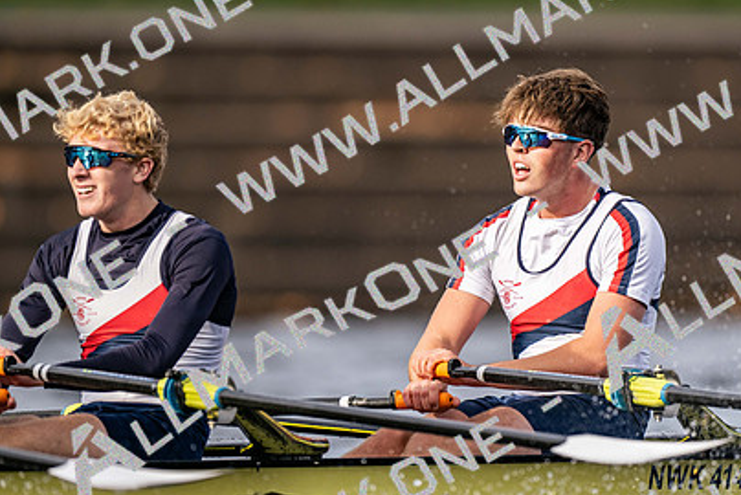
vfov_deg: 1.6
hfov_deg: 2.4
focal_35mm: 862
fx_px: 17755
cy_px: 219
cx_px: 444
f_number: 4
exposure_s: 1/2500
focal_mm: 600
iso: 360
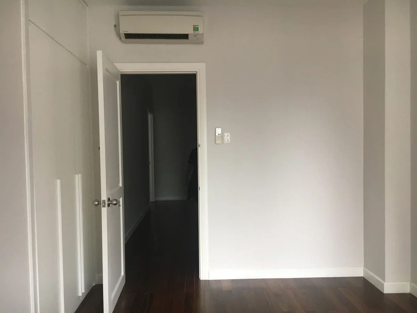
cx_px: 208
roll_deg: +0.0
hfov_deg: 61.7
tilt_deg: -1.7
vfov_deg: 48.2
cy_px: 156
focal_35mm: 29
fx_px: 349
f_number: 2.2
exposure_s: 1/33
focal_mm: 4.15
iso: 40
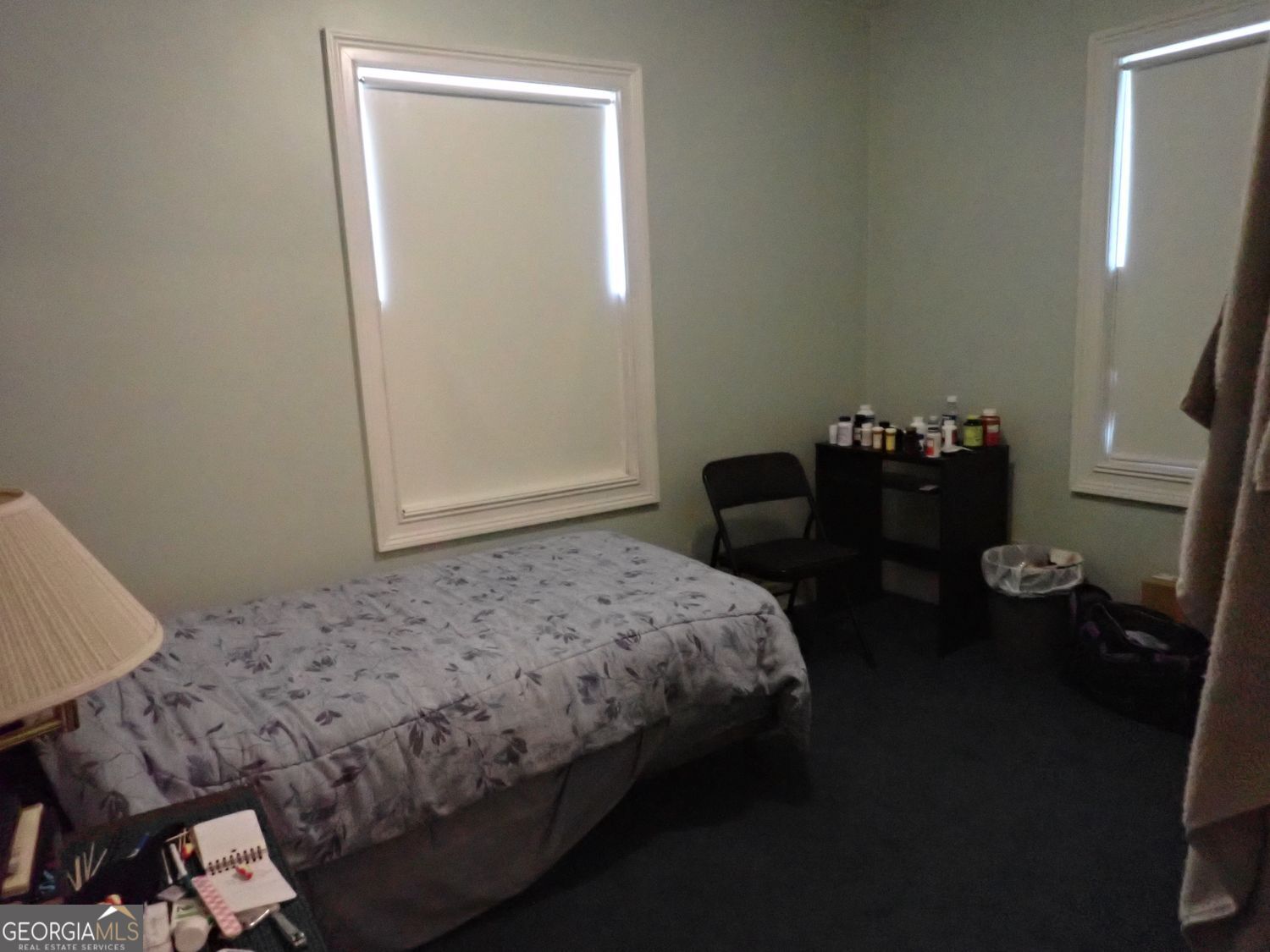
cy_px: 476
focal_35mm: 25
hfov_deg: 69.4
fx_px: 917
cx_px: 635
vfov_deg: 54.9
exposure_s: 1/125
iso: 2500
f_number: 2
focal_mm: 4.5
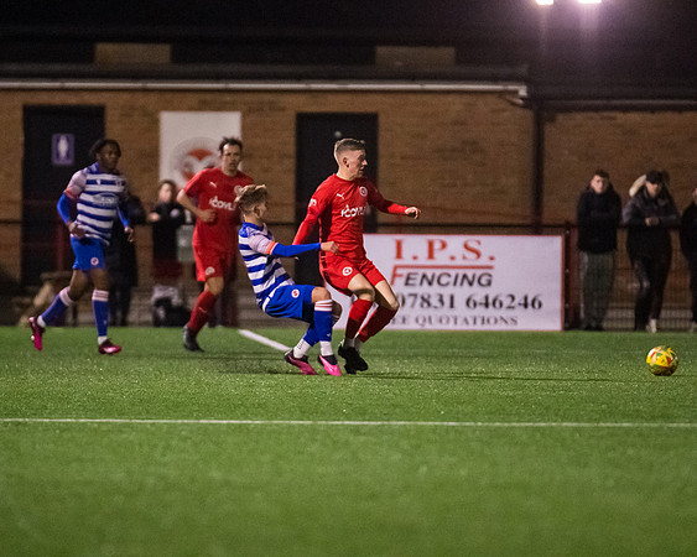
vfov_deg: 3.0
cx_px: 314
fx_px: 10520
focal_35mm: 510
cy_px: 278
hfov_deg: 3.8
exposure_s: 1/1000
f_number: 2.8
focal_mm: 300
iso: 8000
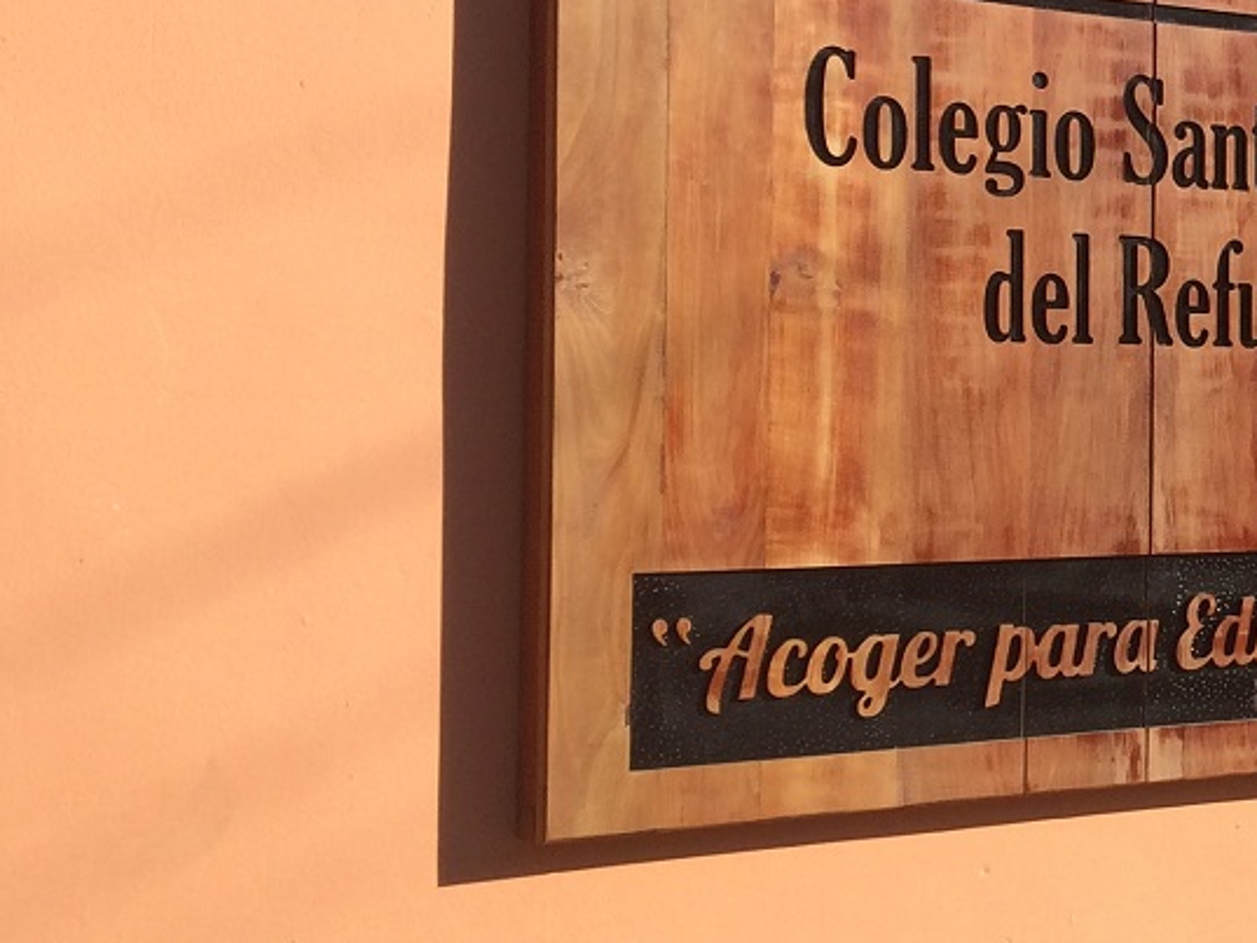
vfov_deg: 18.2
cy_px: 340
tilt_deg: +1.1
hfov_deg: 21.8
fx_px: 2942
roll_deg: +1.2
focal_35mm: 81
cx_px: 1622
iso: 32
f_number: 2.2
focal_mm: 4.15
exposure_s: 1/1953
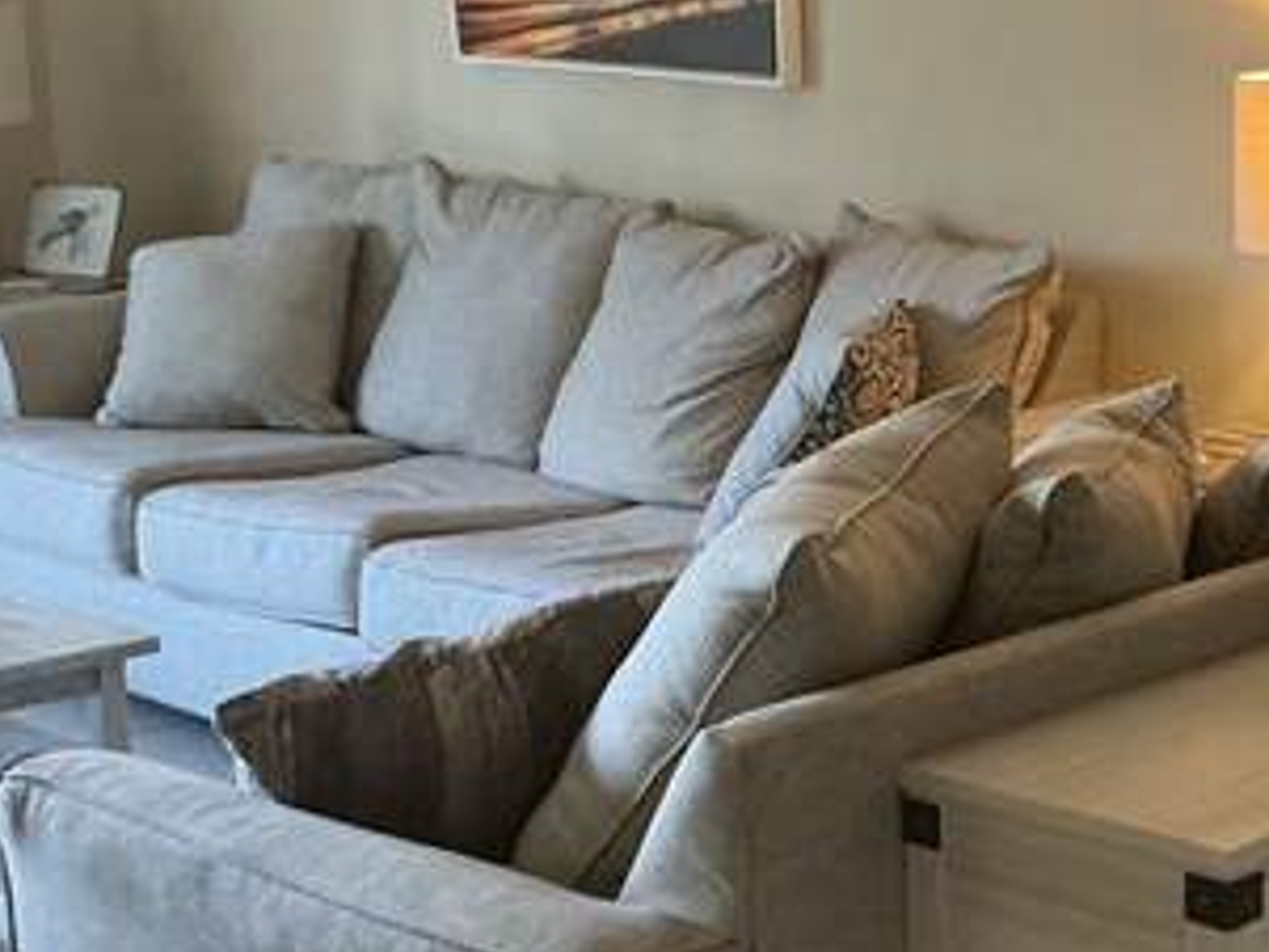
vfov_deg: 19.1
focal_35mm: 77
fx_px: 2824
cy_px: 552
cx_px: 1138
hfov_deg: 24.6
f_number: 1.8
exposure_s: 1/60
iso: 160
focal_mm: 3
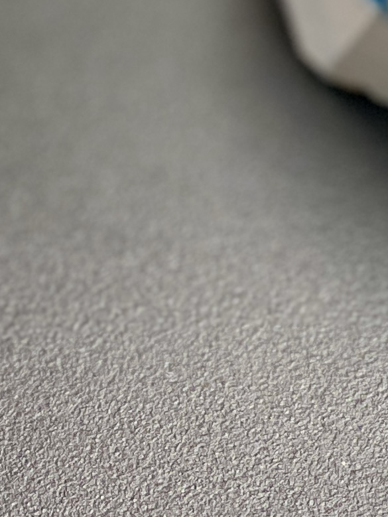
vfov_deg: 7.1
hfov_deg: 5.4
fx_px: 4017
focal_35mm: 269
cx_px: 711
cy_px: -554
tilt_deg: -40.6
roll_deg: +2.1
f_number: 2
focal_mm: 6
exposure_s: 1/122
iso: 64
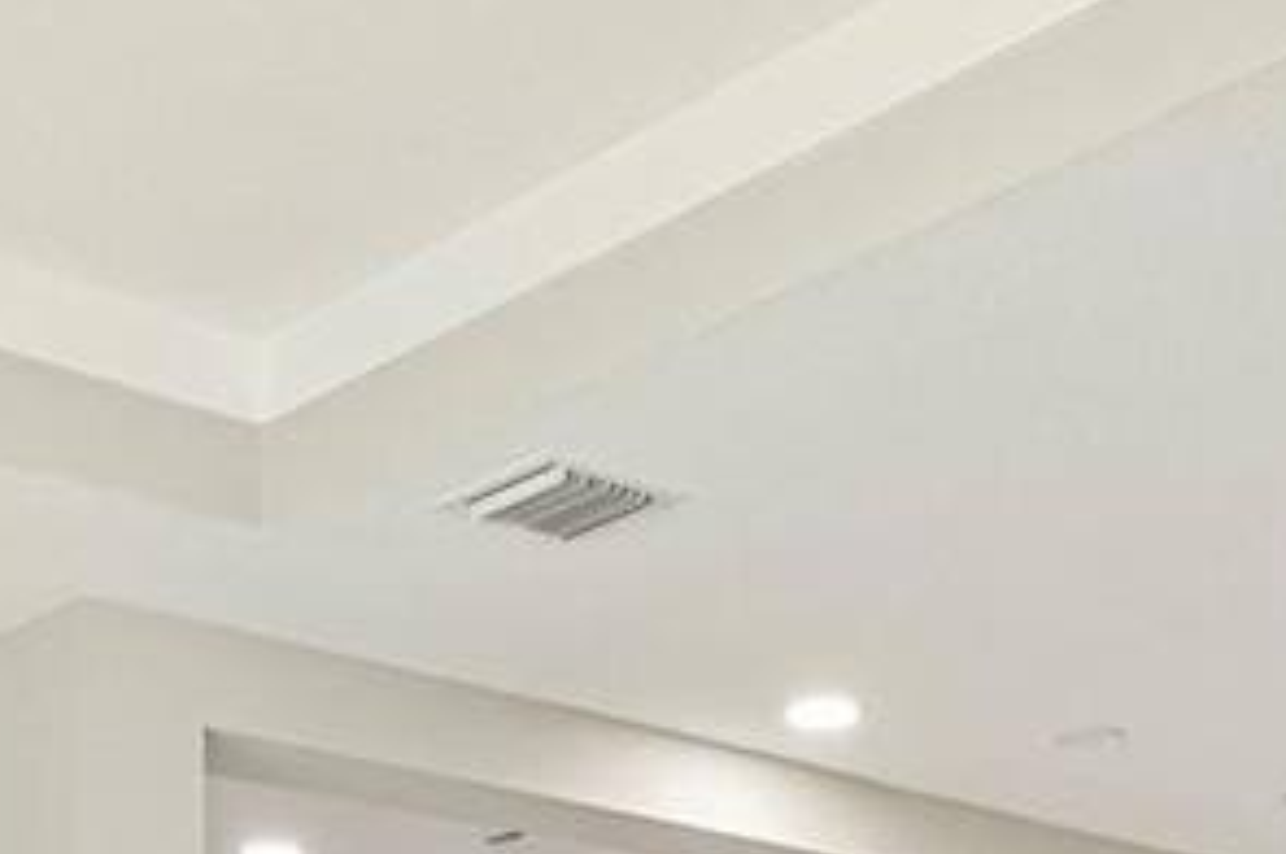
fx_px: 2712
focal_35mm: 76
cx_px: 436
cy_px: 1512
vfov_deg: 15.5
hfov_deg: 26.5
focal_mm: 14
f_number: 8
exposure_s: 1/40
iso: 400
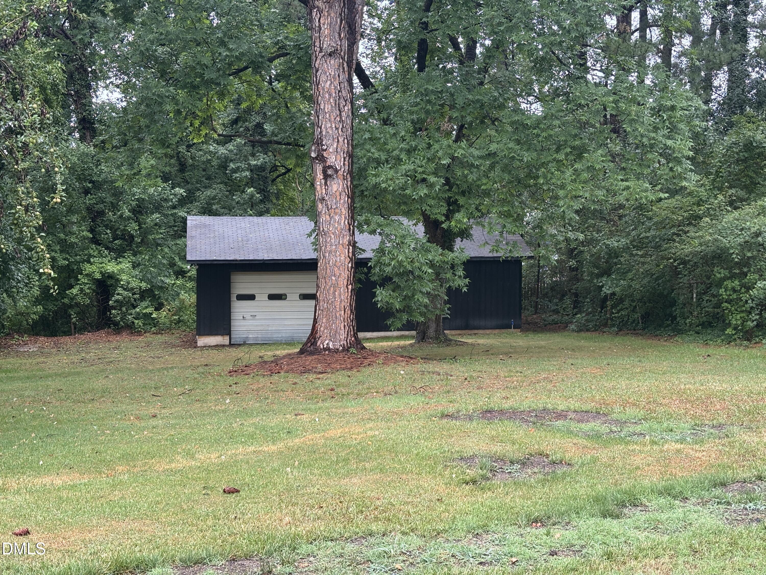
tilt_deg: -2.9
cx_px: 383
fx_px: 1151
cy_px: 288
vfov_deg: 28.0
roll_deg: -0.8
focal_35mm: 52
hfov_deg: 36.8
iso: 32
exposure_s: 1/187
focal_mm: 5.96
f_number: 1.6
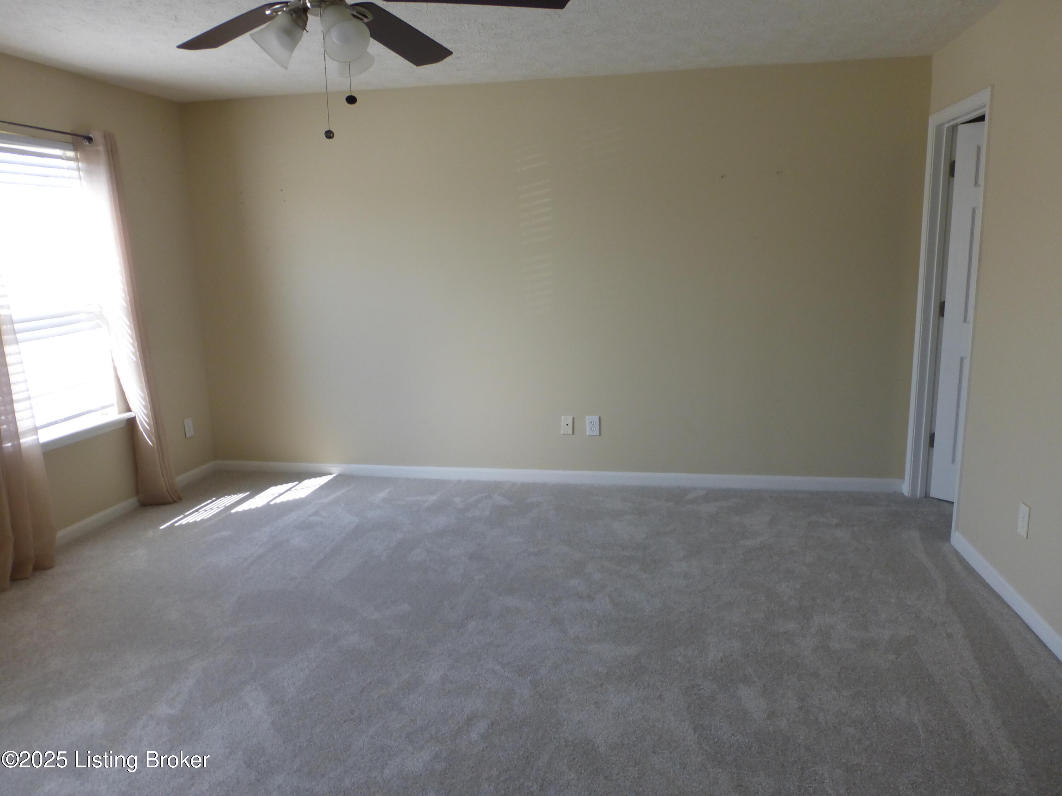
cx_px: 531
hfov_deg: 69.4
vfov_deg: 54.9
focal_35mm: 25
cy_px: 398
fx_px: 767
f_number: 3.3
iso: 160
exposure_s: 1/60
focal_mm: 4.3
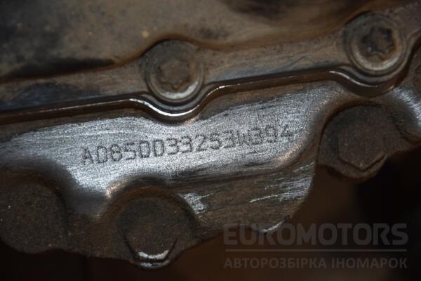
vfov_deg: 8.7
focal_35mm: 158
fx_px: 1842
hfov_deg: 13.0
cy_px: 140
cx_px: 210
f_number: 5.6
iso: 800
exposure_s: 1/60
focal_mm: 105
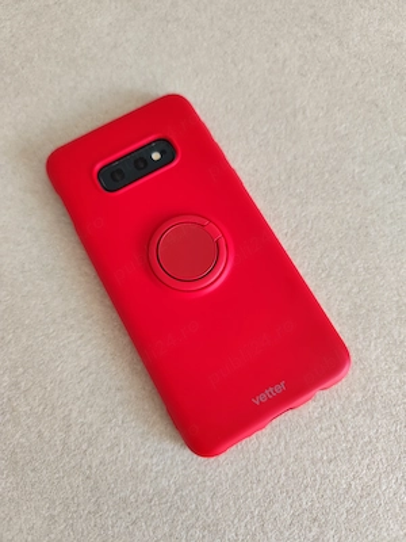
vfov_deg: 73.9
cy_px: 271
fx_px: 360
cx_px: 203
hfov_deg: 58.9
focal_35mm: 23
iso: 320
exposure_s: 1/100
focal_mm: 6.14
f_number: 1.65
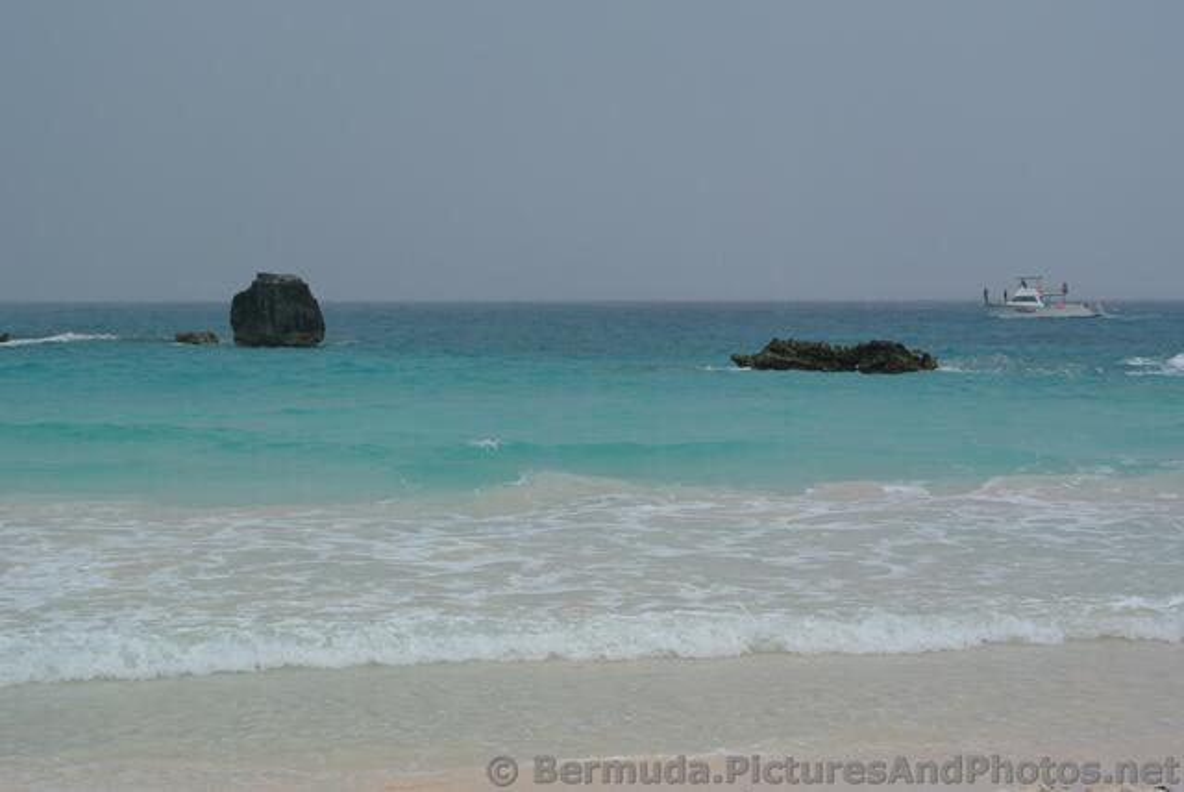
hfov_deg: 25.0
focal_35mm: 81
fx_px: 2666
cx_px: 592
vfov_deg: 16.9
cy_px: 396
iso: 100
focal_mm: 30
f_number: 5.6
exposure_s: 1/125
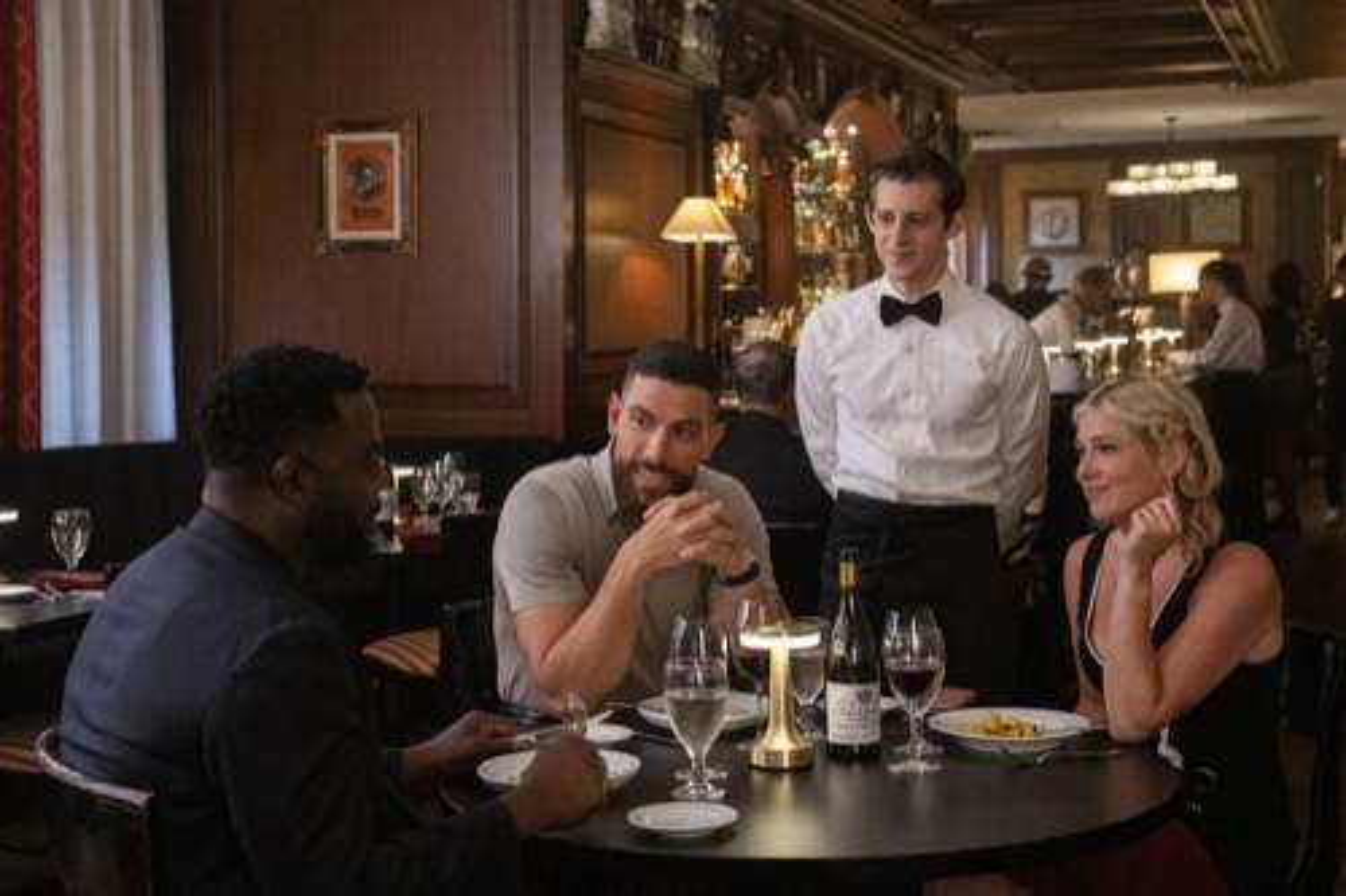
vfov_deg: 27.0
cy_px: 448
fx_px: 1869
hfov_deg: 39.6
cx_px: 673
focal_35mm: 50
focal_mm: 50
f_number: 4.5
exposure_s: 1/60
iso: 10000
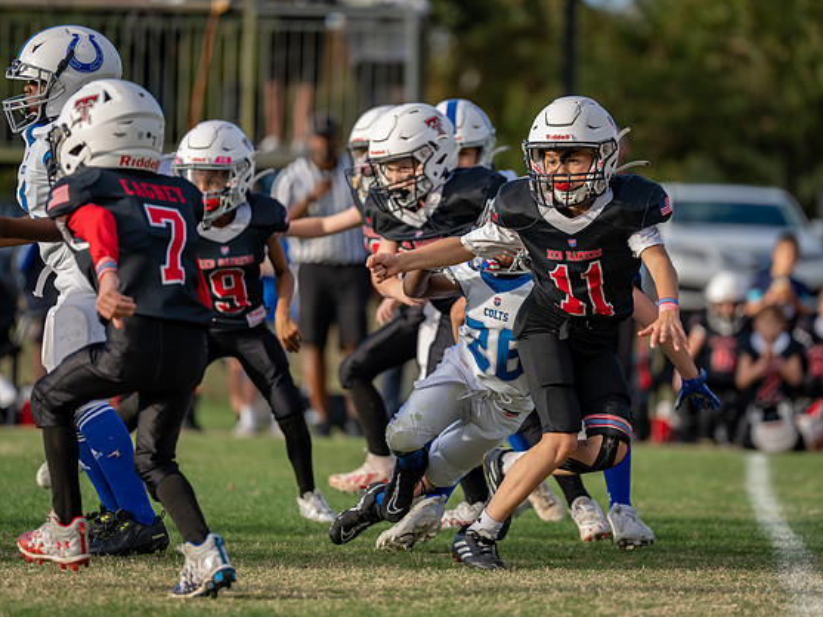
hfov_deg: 7.9
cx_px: 496
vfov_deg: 5.9
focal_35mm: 251
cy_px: 271
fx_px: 5969
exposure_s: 1/1250
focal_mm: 200
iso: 160
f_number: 2.8
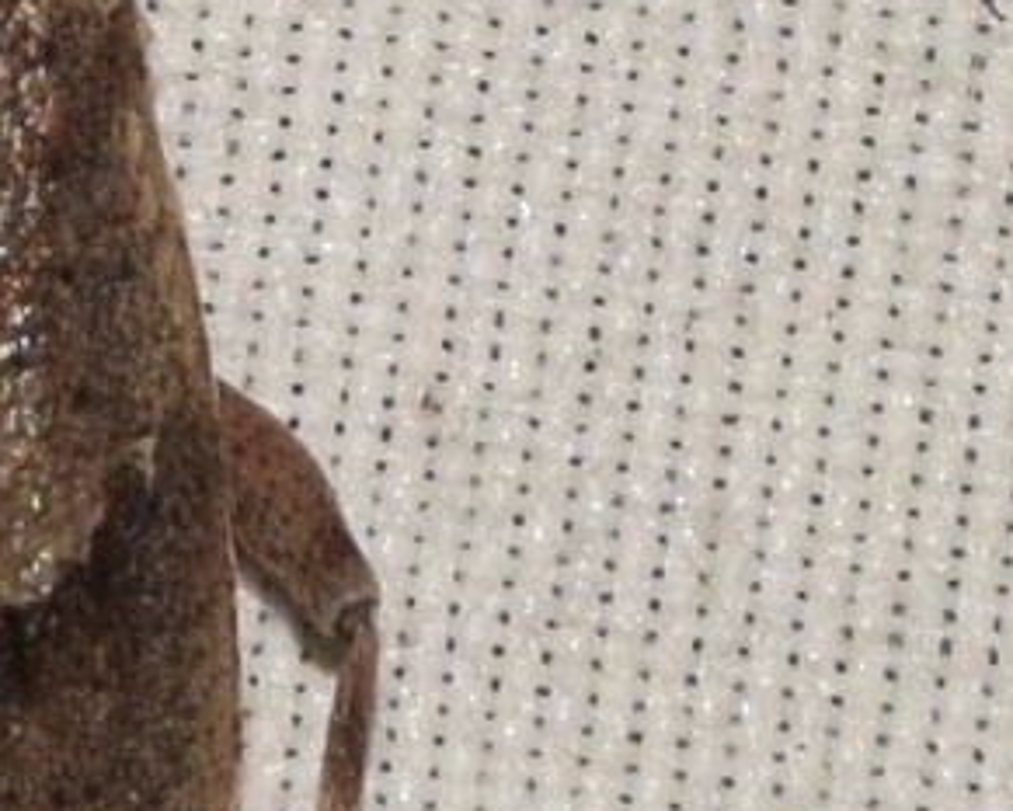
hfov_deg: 3.0
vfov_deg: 2.4
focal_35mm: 649
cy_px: 191
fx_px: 19464
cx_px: -120
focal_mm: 140
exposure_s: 1/160
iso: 500
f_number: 14
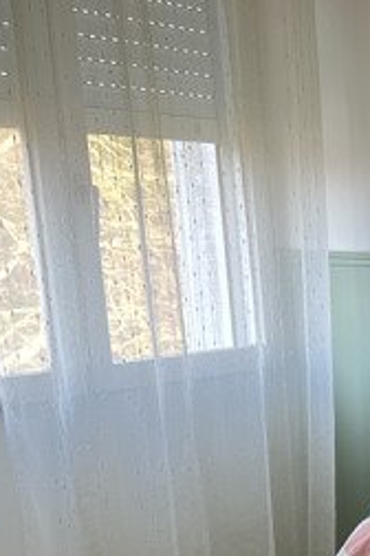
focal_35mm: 86
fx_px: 1326
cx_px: 744
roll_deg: -1.1
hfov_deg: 13.5
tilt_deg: -15.2
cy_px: 589
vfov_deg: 22.5
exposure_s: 1/119
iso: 125
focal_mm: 5.1
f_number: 1.6
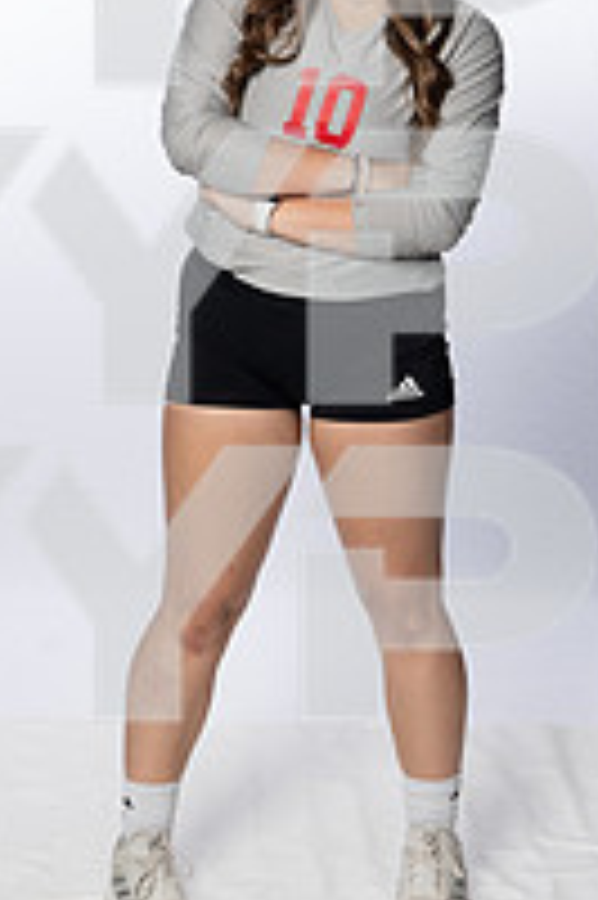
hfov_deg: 12.9
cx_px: 256
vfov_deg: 19.2
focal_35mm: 106
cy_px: 270
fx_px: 2646
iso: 640
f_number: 8
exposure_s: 1/250
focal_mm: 47
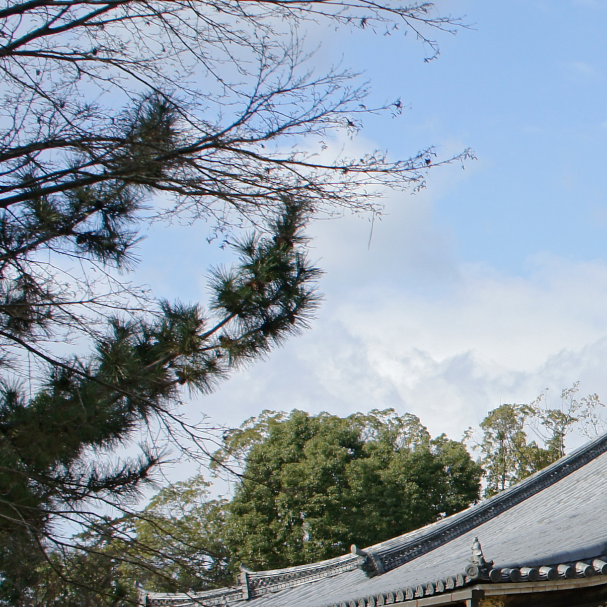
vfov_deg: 17.5
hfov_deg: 15.6
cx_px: 1027
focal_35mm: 99
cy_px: 490
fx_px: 1955
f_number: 7.1
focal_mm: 21
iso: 200
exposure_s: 1/125
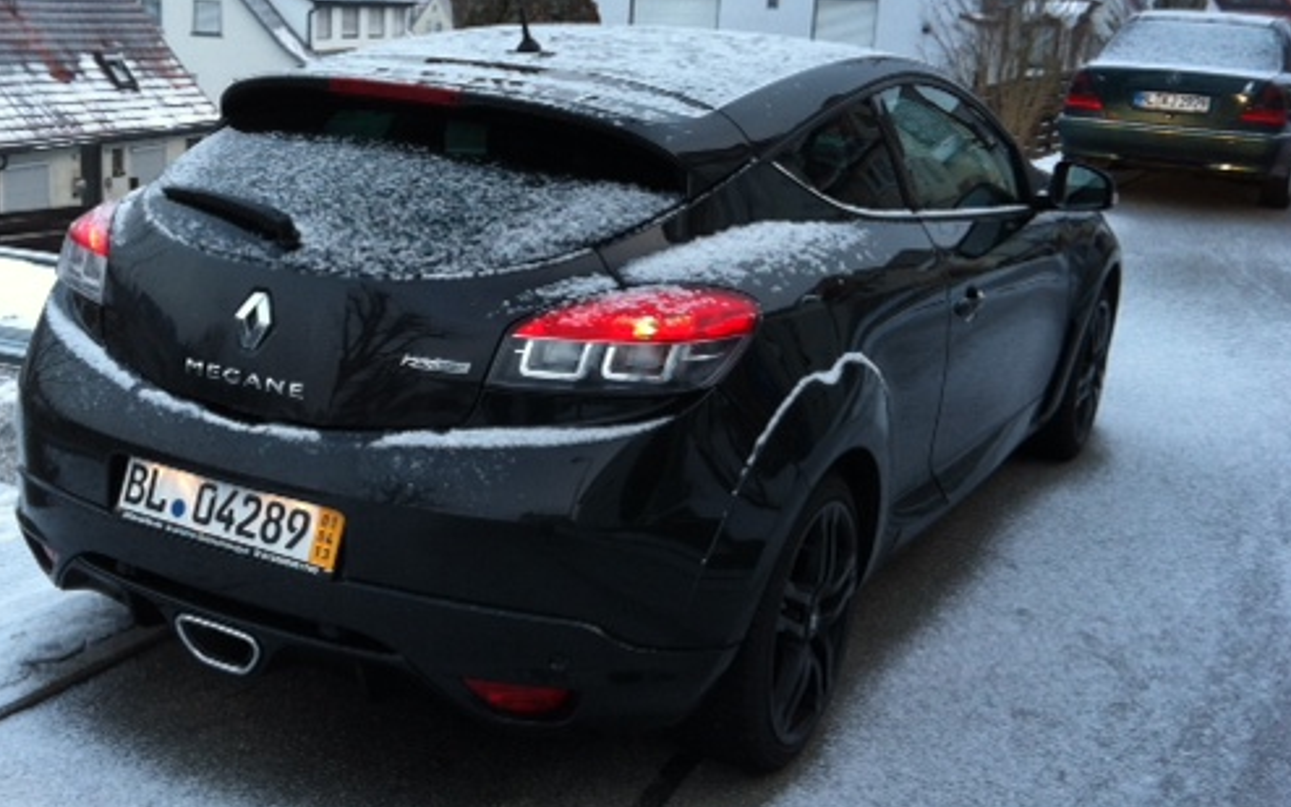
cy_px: 337
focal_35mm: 48
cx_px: 491
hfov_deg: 41.6
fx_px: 1689
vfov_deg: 26.8
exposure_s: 1/30
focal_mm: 3.85
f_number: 2.8
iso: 80
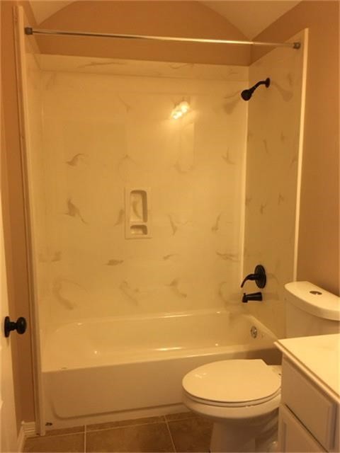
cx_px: 170
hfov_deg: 48.2
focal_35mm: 29
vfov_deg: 61.7
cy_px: 226
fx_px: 380
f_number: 2.2
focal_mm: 4.15
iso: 160
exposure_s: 1/30
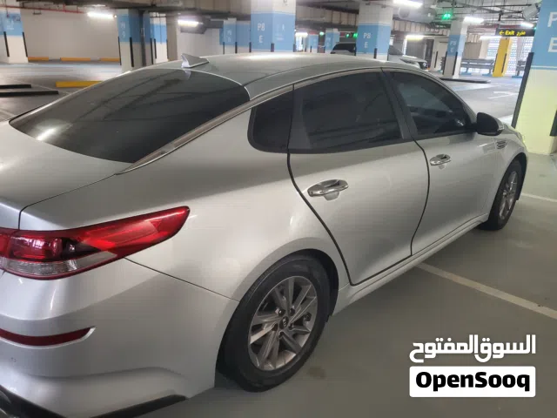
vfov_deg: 53.1
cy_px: 209
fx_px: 418
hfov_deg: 67.3
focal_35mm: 26
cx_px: 278
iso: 400
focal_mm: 4.3
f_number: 1.5
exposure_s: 1/50
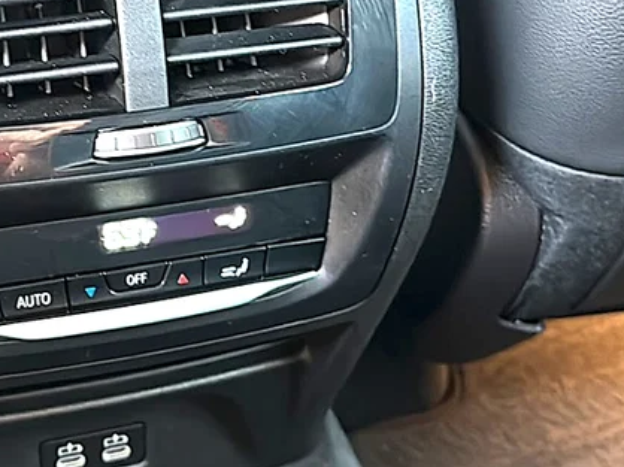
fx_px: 1027
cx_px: 128
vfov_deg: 25.4
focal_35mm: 57
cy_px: 122
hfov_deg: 32.9
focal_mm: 6.86
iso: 1000
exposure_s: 1/40
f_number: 1.78
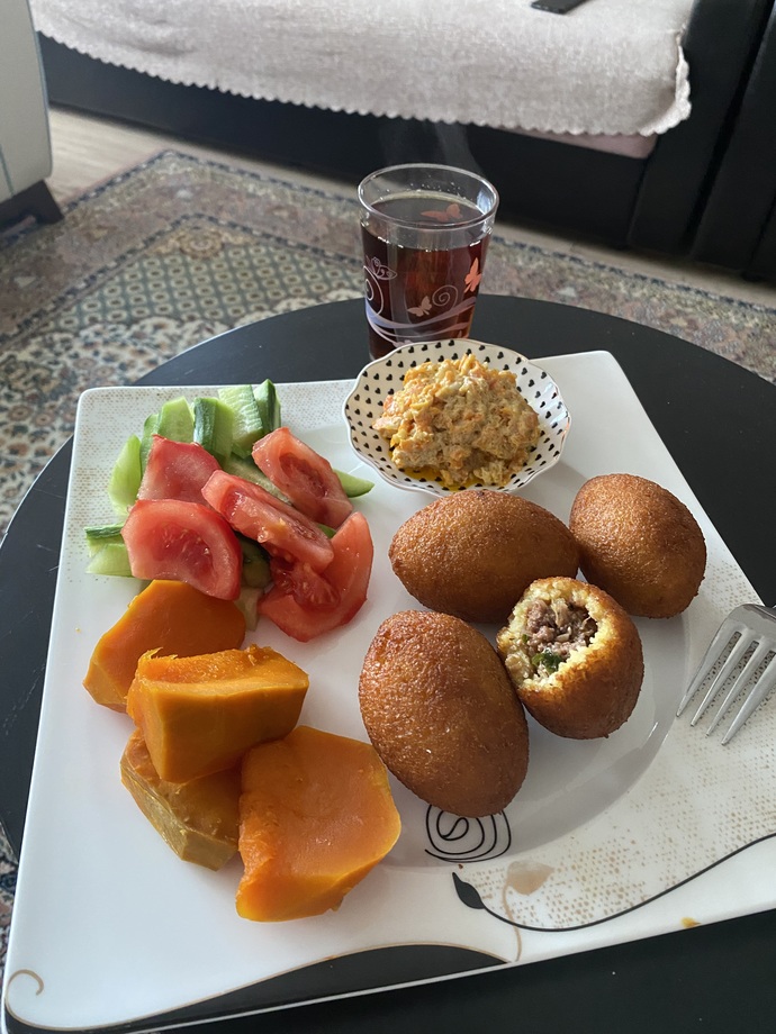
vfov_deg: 67.3
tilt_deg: -45.0
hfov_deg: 53.1
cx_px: 388
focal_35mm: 26
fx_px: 777
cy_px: 517
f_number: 1.8
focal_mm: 4.25
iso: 400
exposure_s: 1/50
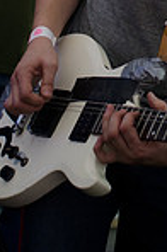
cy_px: -14
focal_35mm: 160
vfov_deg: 12.7
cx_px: 179
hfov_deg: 8.5
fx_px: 1115
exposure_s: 1/125
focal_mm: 35
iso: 640
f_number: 2.8
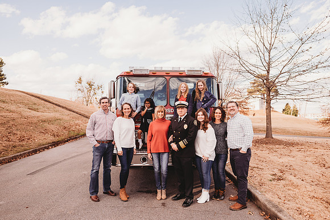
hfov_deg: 73.7
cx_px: 165
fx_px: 220
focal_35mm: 24
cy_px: 110
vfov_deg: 53.2
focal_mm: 24
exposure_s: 1/640
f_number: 2.8
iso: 100
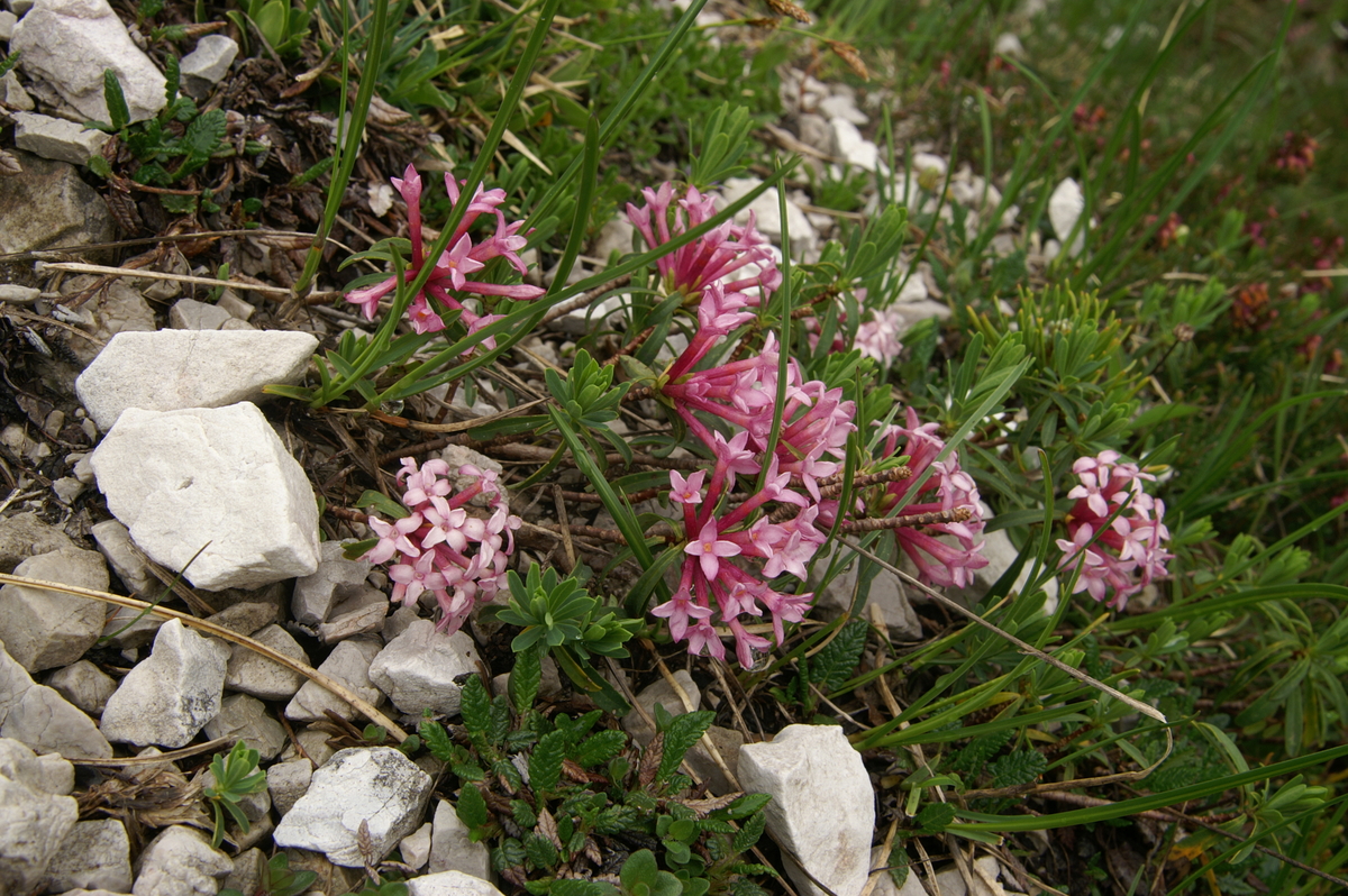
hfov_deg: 46.4
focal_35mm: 42
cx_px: 674
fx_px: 1571
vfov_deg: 31.8
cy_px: 448
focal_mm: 28
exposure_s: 1/40
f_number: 14
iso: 100
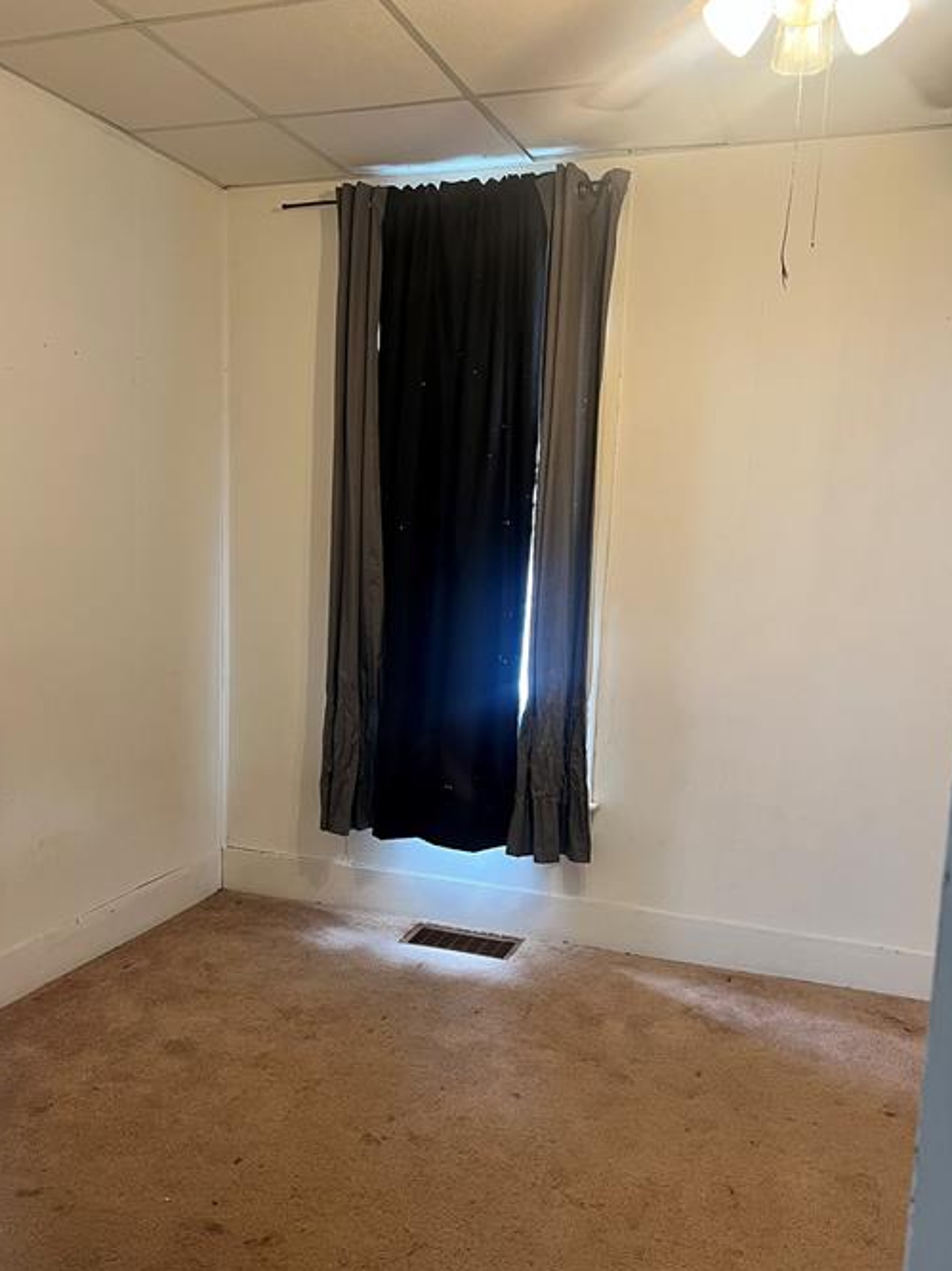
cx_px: 441
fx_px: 1101
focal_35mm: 30
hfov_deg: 46.7
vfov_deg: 59.9
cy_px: 698
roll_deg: -1.6
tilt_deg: -7.2
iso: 125
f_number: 1.5
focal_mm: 5.7
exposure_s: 1/60
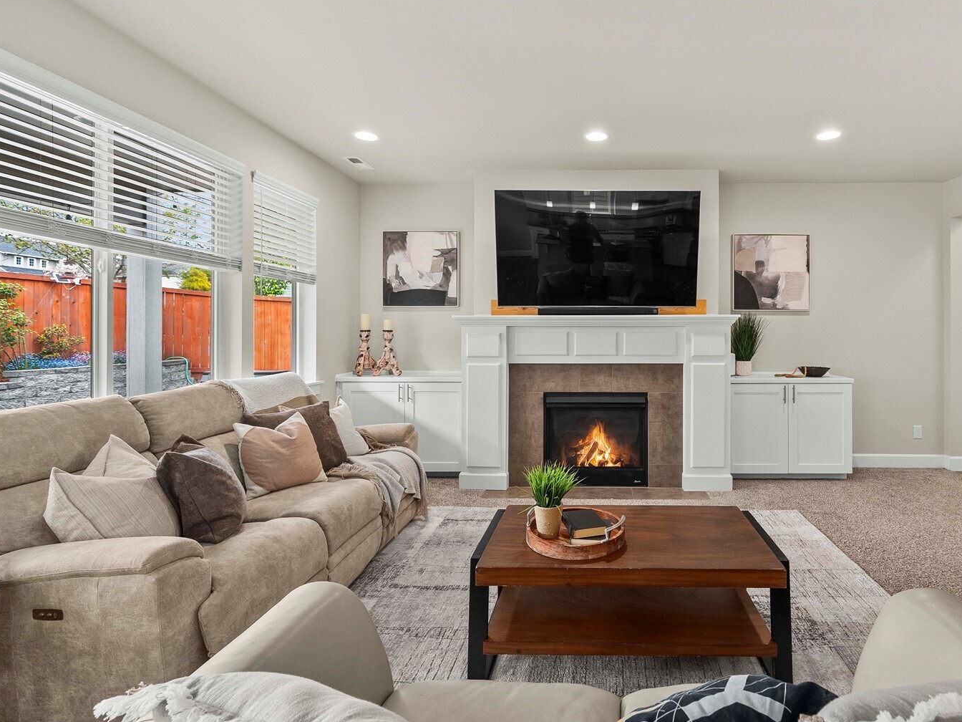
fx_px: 472
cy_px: 326
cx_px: 592
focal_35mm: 17
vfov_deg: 74.5
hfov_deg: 89.5
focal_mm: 14
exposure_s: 1/8
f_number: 7.1
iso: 1250
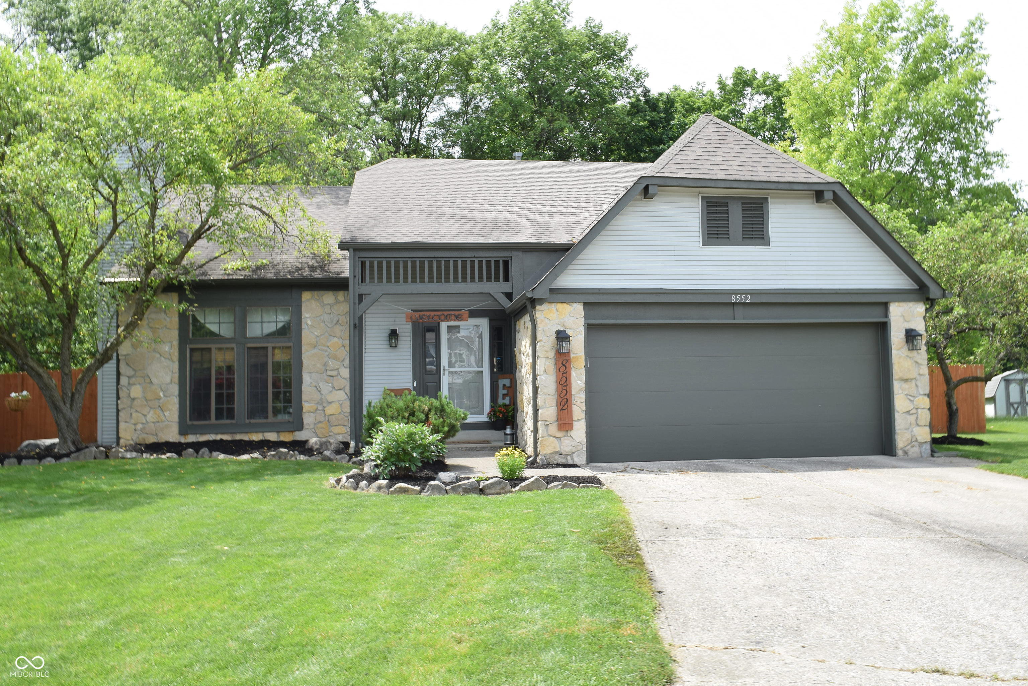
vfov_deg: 43.6
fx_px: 857
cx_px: 514
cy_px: 343
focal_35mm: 30
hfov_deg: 61.9
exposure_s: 1/50
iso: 100
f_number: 11
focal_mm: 20
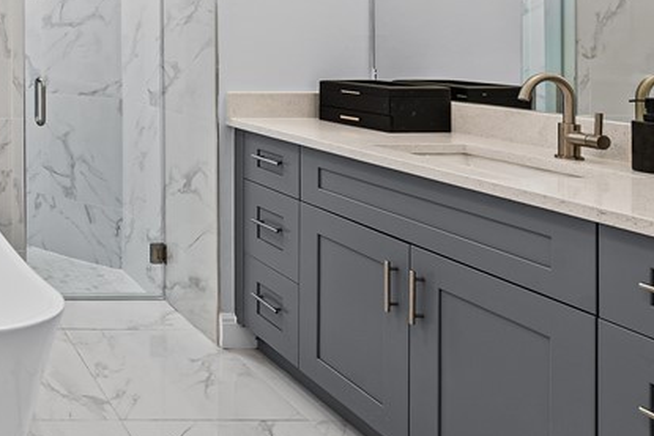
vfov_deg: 36.2
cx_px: -127
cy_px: 31
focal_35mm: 34
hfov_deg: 40.0
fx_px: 618
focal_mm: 13
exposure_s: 1/4
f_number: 9
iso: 200
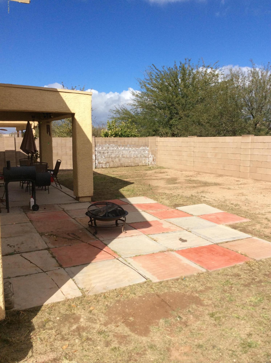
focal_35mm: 32
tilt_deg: -6.8
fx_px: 335
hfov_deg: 44.0
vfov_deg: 56.9
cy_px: 182
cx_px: 136
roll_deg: -0.3
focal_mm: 3.3
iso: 32
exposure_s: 1/2203
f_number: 2.4
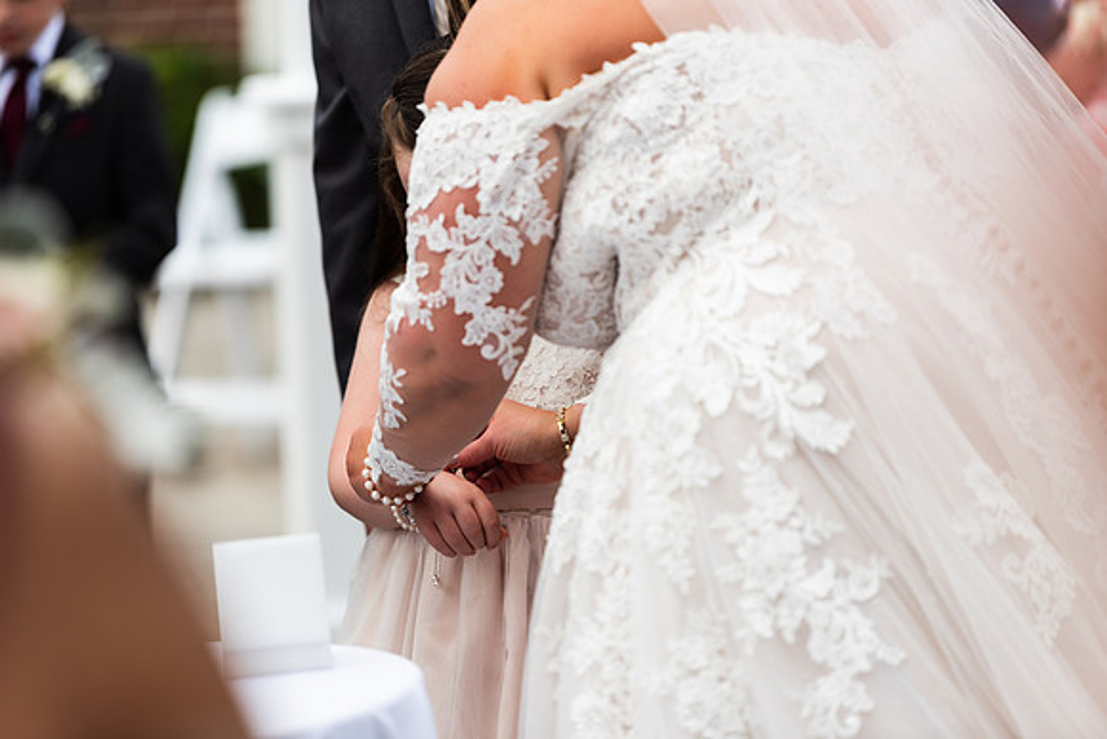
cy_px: 370
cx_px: 554
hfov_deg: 10.3
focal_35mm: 200
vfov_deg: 6.9
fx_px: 6151
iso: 64
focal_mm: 200
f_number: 2.8
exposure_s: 1/1000
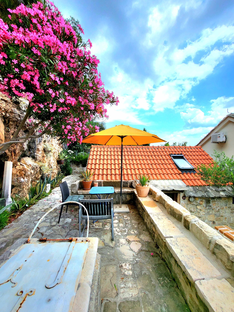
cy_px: 156
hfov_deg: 89.9
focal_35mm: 13
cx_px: 117
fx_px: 117
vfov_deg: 106.2
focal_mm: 1.74
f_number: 2.2
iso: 32
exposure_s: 1/833
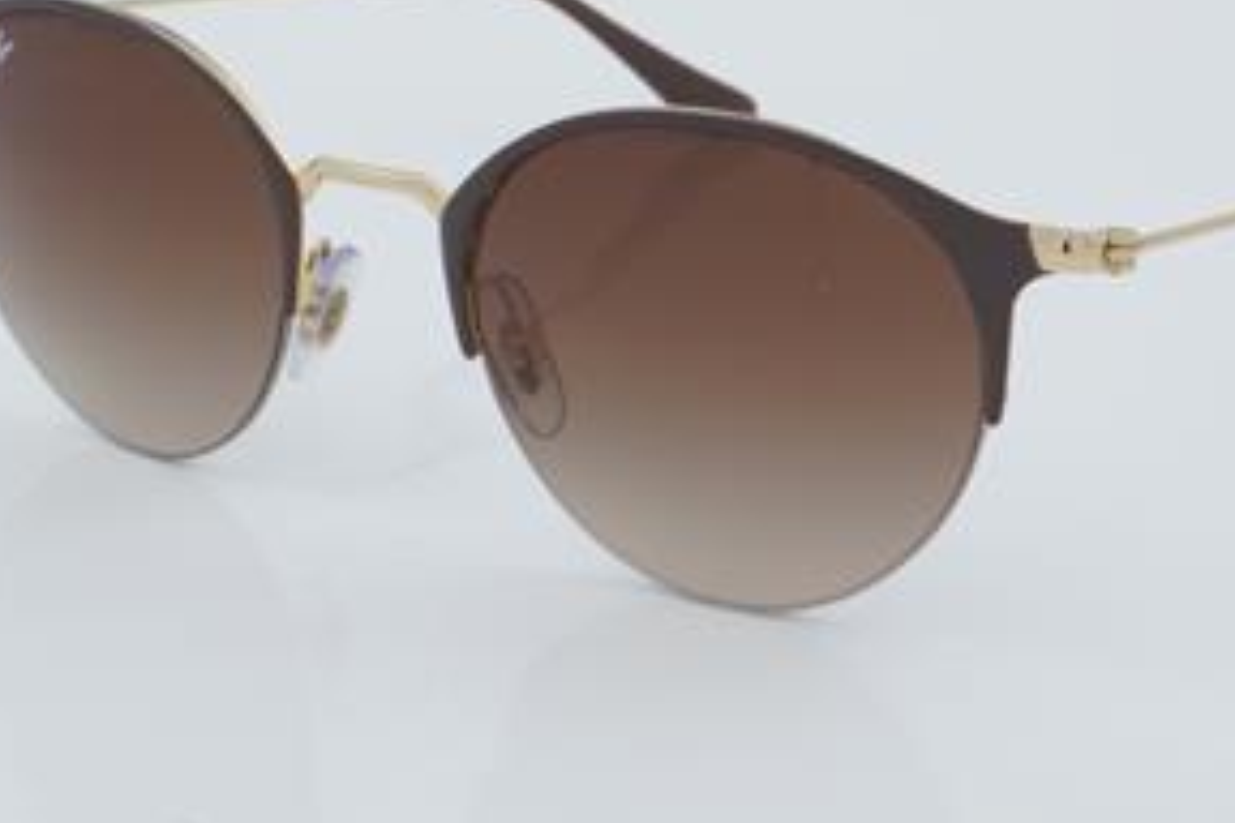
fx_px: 3567
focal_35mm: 104
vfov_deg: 13.1
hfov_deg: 19.6
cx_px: 733
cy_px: 279
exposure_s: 1/4
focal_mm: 50
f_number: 32
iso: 100
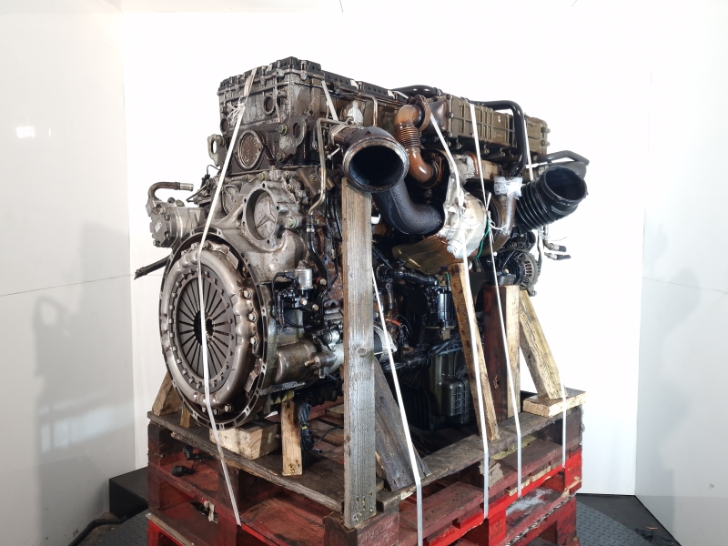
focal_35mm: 23
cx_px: 364
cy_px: 273
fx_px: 484
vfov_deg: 58.9
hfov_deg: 73.9
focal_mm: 6.4
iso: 125
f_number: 1.8
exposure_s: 1/50
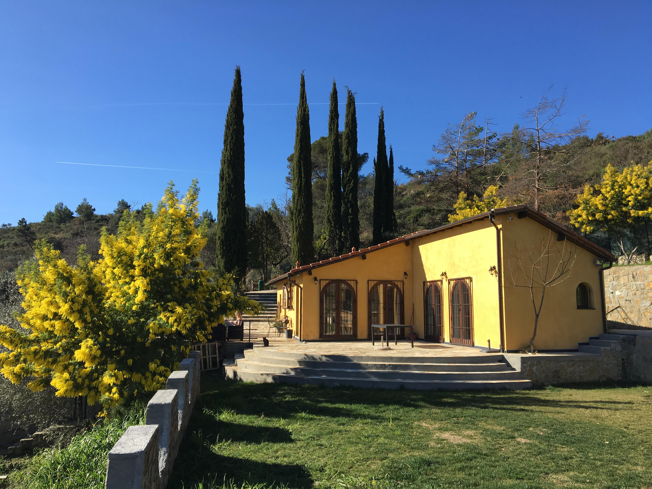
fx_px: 546
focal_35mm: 29
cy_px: 244
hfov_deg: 61.7
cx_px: 326
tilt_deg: +7.4
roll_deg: -0.5
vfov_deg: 48.2
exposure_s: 1/1068
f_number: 2.2
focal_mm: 4.15
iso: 25
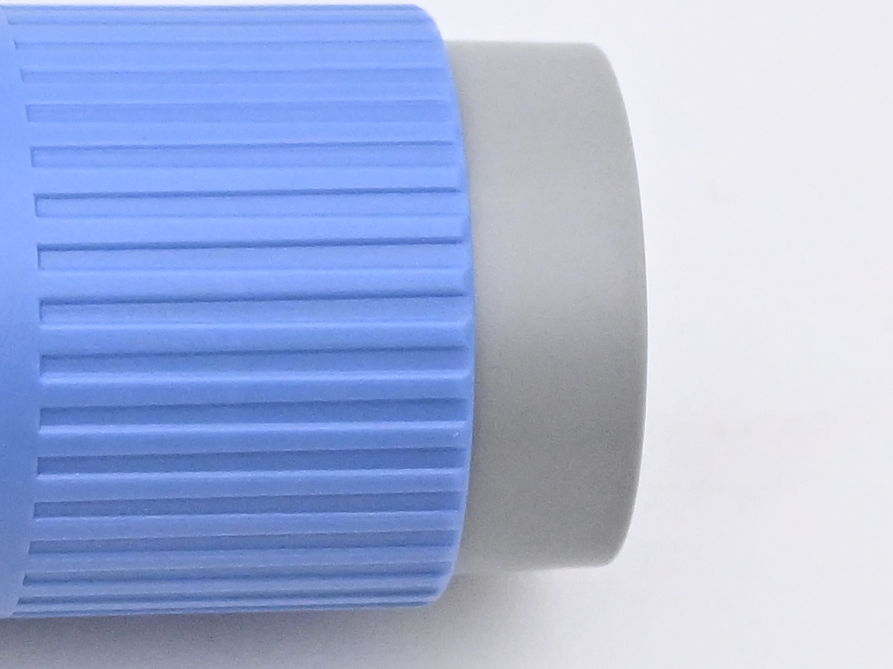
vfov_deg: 2.5
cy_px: -150
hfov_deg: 3.2
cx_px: -2627
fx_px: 15344
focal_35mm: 595
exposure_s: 1/100
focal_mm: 78
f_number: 8
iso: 2000
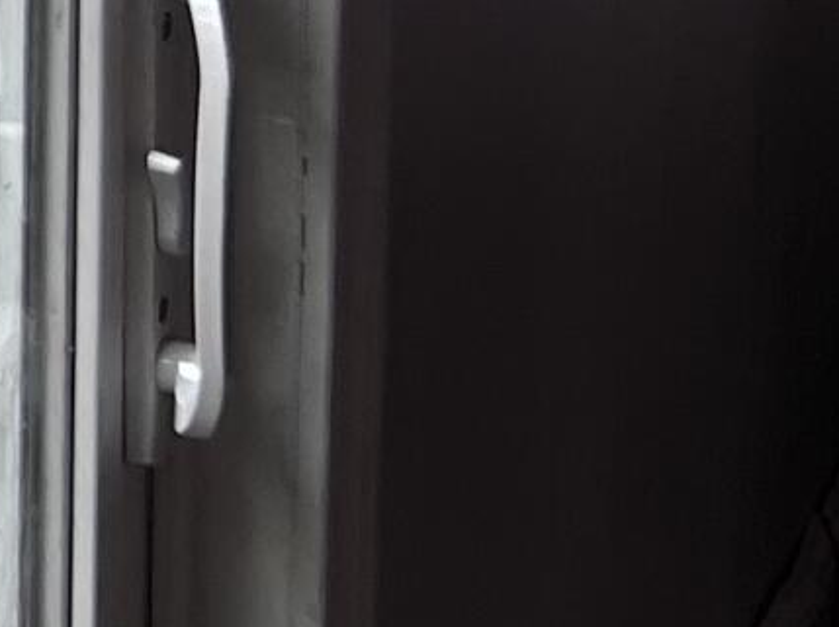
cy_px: -902
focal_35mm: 182
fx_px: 4407
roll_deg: +2.2
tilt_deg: -9.2
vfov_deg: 7.6
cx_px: -2040
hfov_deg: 8.3
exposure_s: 1/182
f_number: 1.5
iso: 40
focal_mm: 5.7
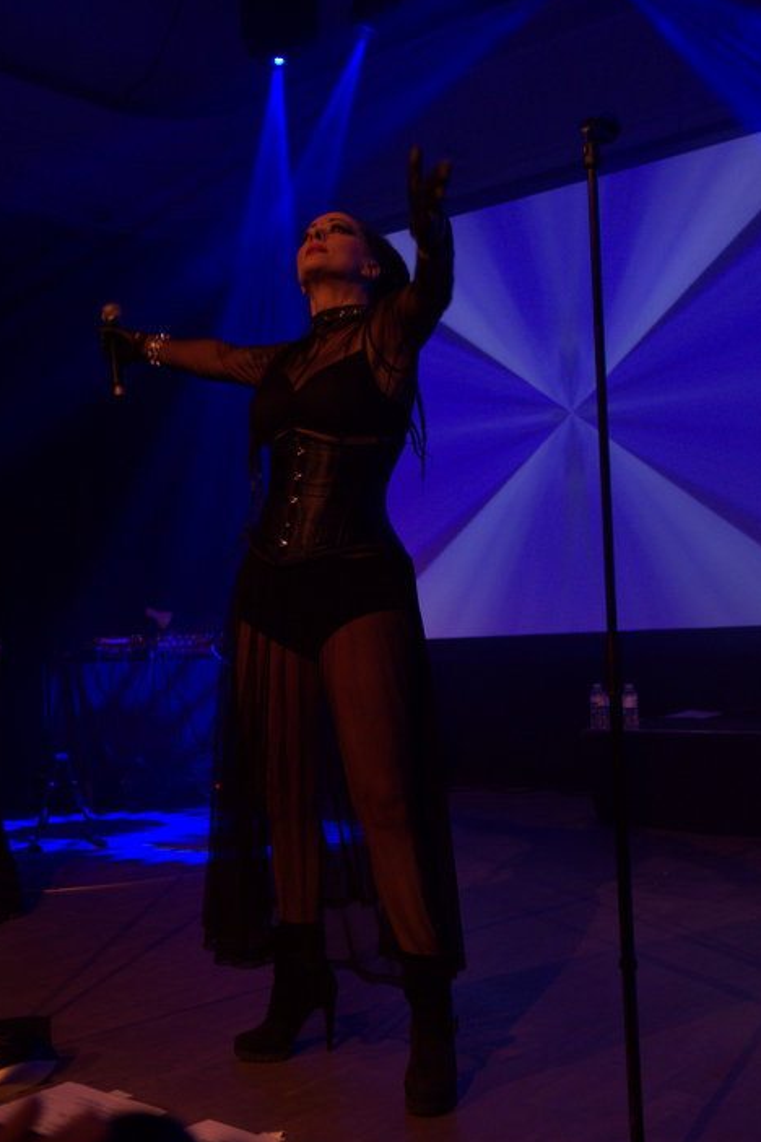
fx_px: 1316
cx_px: 378
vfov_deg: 46.9
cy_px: 573
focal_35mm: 42
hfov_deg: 32.2
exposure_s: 1/40
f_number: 2.8
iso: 800
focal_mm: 27
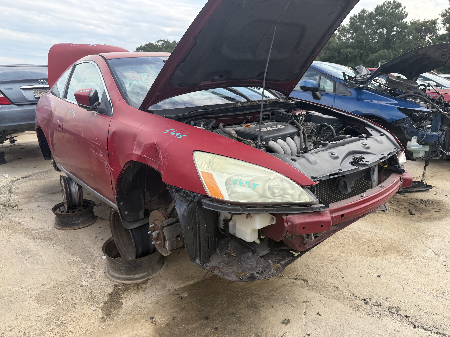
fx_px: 312
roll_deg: -1.4
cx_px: 225
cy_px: 168
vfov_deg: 56.8
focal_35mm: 24
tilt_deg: -9.6
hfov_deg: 71.6
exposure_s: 1/840
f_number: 1.78
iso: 80
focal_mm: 6.76
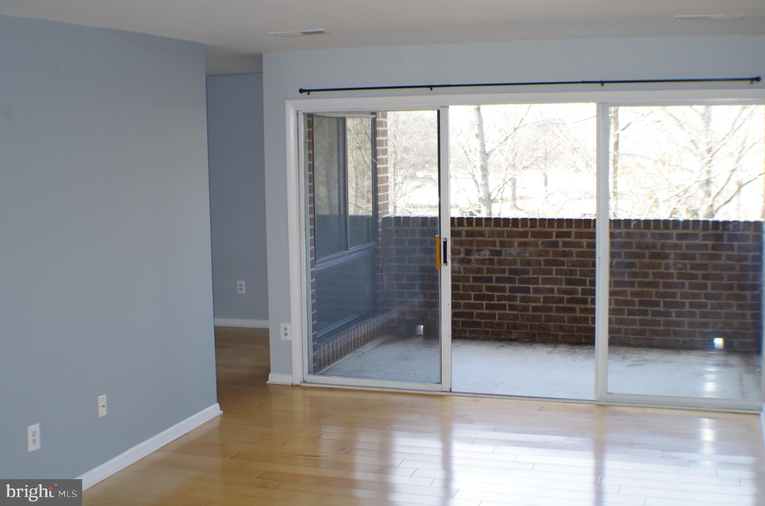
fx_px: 1272
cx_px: 382
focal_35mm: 60
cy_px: 253
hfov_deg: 33.5
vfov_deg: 22.5
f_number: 4.5
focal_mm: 40
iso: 400
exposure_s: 1/60
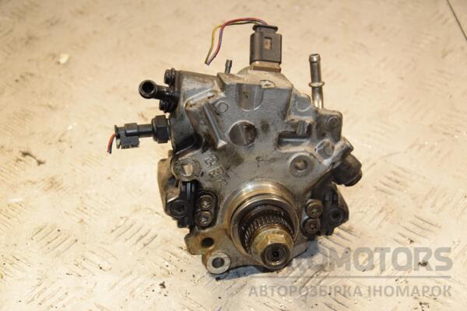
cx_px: 234
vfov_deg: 17.5
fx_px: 1012
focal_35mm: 78
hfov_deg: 26.0
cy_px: 156
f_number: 5
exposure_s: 1/200
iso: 800
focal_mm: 52
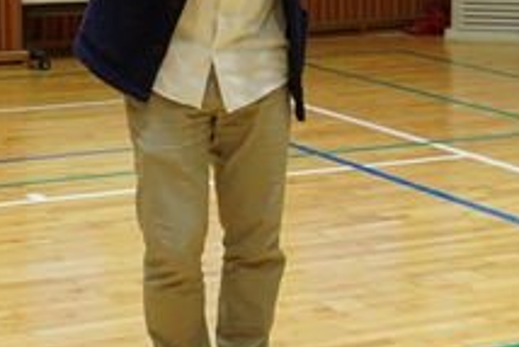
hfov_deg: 16.1
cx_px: 376
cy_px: 74
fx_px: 1832
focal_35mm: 127
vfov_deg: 10.8
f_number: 5.6
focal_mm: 34
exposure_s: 1/100
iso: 640
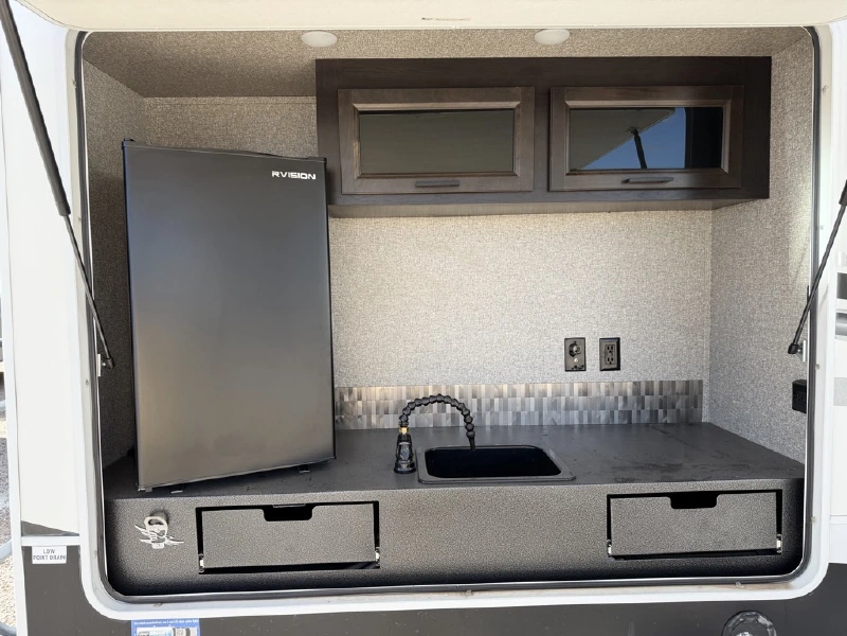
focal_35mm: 24
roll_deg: +1.6
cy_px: 318
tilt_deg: -4.7
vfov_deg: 56.8
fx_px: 587
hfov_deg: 71.6
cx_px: 424
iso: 100
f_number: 1.78
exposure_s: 1/1032
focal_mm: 6.76
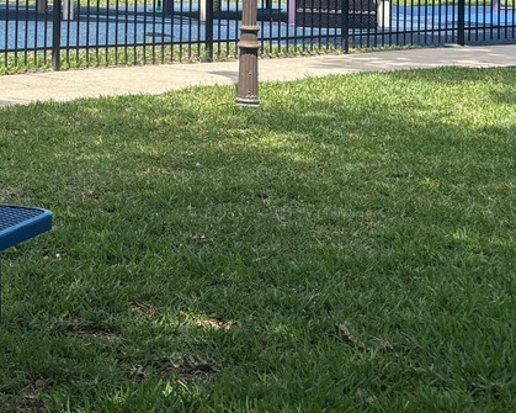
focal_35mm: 97
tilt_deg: +2.9
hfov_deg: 18.5
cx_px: -147
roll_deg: -1.1
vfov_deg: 14.9
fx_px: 1481
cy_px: -168
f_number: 1.6
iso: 50
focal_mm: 5.96
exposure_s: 1/2778
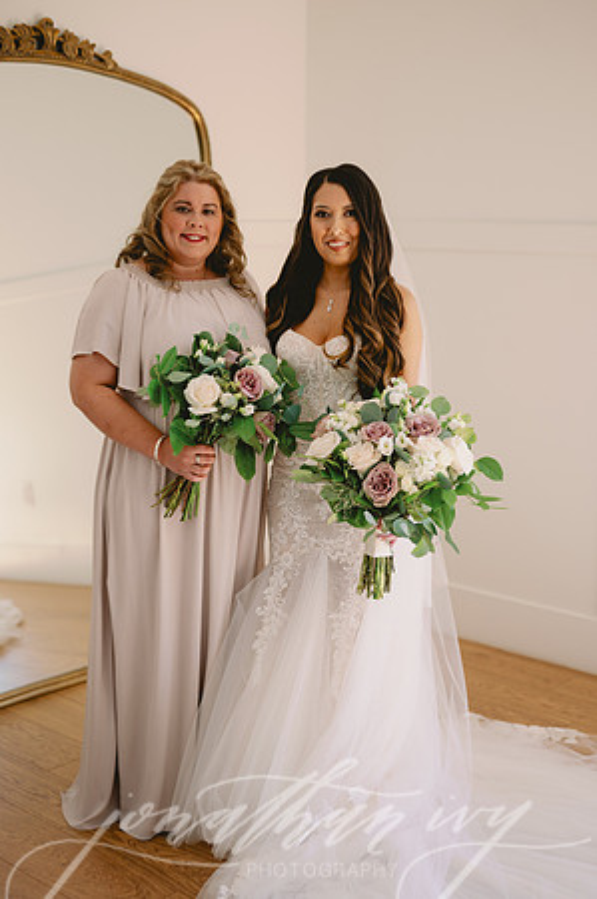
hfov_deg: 26.9
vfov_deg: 39.6
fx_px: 1247
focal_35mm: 50
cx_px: 298
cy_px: 450
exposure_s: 1/320
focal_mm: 50
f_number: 2
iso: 320
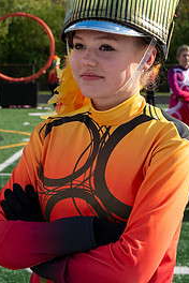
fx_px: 1457
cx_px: 101
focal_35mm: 185
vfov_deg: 11.1
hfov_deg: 7.4
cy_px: 98
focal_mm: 70
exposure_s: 1/3200
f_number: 10
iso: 1600
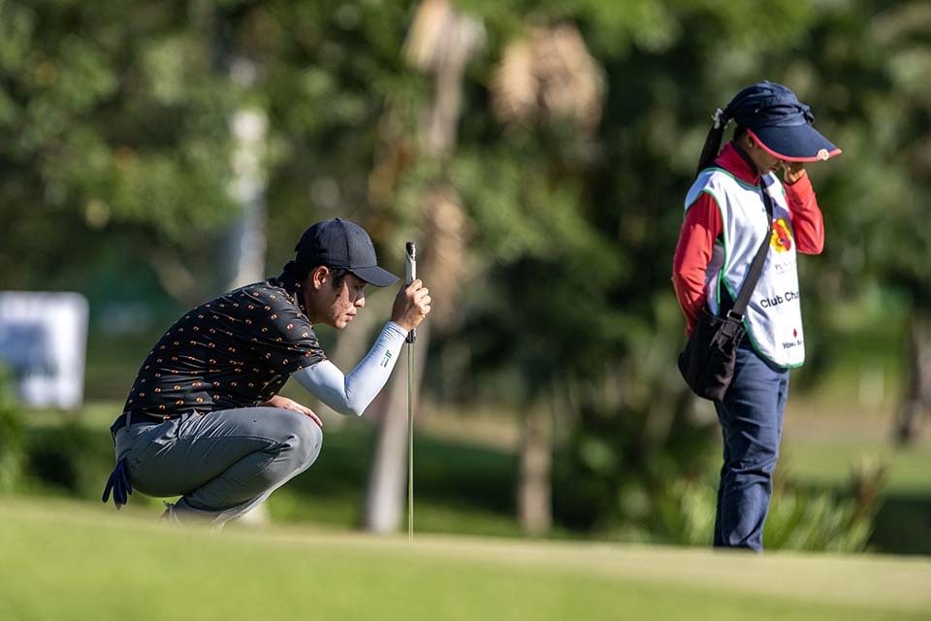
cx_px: 466
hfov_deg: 5.2
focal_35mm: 400
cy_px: 310
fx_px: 10344
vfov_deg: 3.4
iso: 500
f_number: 4.5
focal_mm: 400
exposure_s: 1/2500
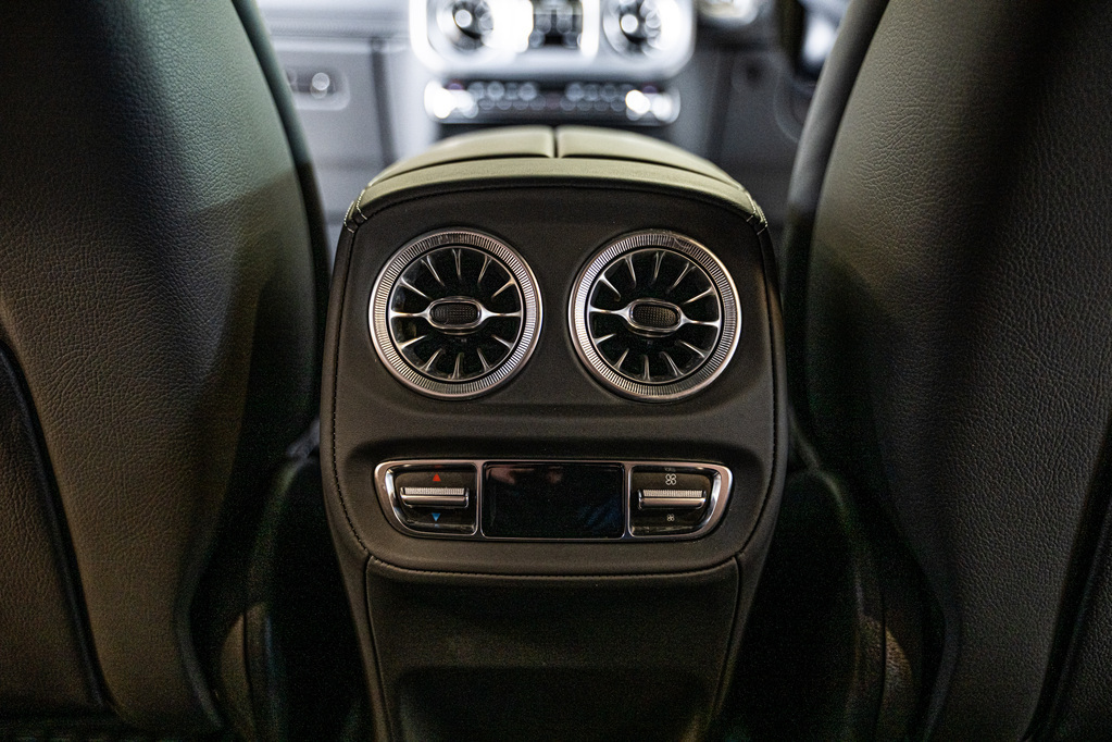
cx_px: 556
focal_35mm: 28
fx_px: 865
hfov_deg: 65.5
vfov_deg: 46.4
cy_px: 371
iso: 1600
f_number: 2.8
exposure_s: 1/160
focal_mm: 28
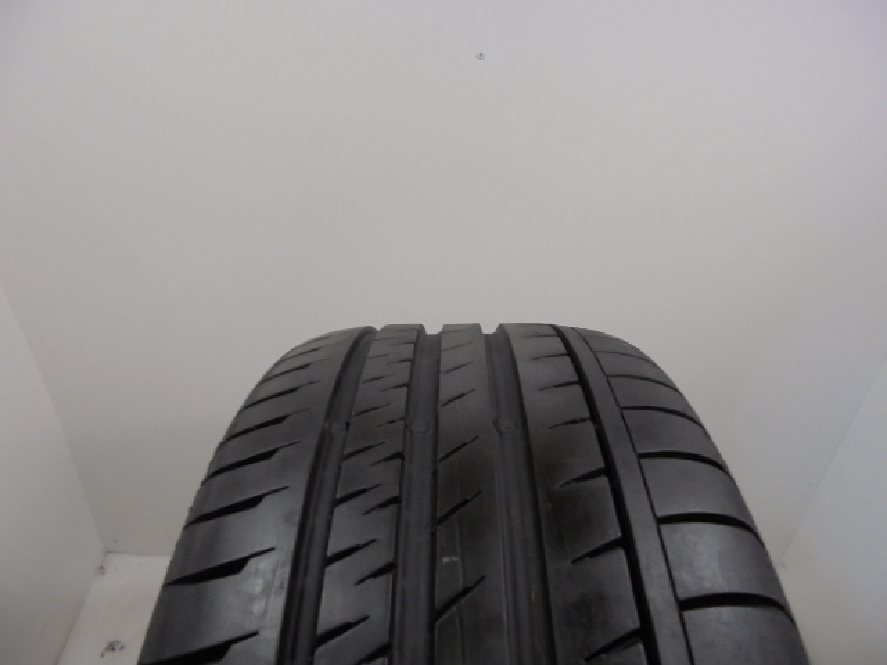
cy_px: 332
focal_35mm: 26
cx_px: 444
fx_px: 666
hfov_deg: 67.3
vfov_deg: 53.1
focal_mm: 4.6
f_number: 3.5
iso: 100
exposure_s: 1/30
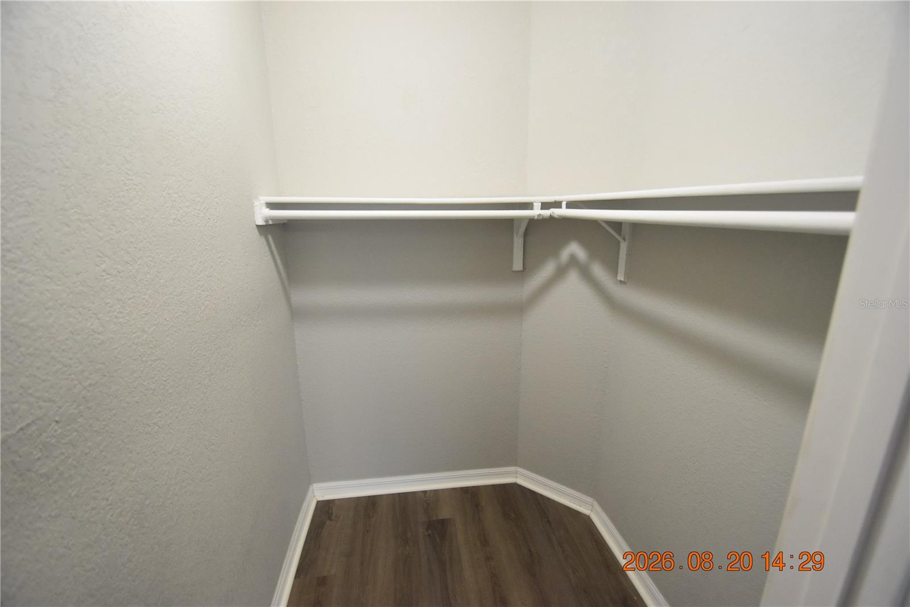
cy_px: 304
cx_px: 455
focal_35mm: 15
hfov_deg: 100.4
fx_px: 379
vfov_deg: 77.3
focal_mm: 10
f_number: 3.5
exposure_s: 1/60
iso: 2000
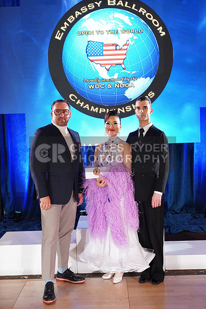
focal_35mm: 44
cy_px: 154
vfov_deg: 44.5
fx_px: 377
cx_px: 103
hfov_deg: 30.5
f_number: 4.5
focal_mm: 44
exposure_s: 1/200
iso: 2500
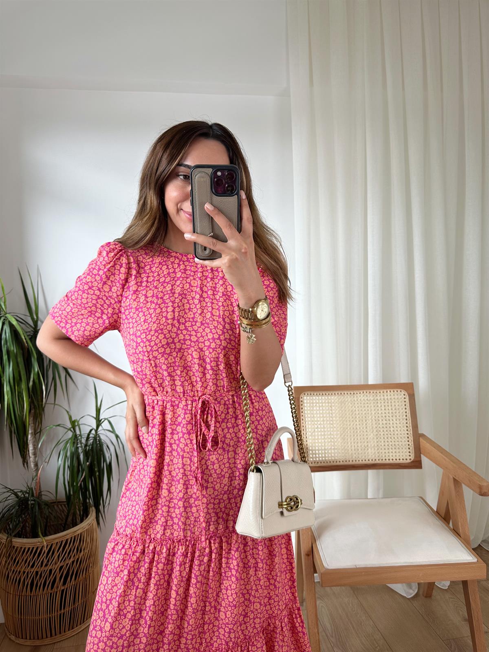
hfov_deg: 56.8
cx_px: 244
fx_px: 452
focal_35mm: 24
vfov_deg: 71.6
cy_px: 326
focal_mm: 6.86
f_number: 1.78
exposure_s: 1/121
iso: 80
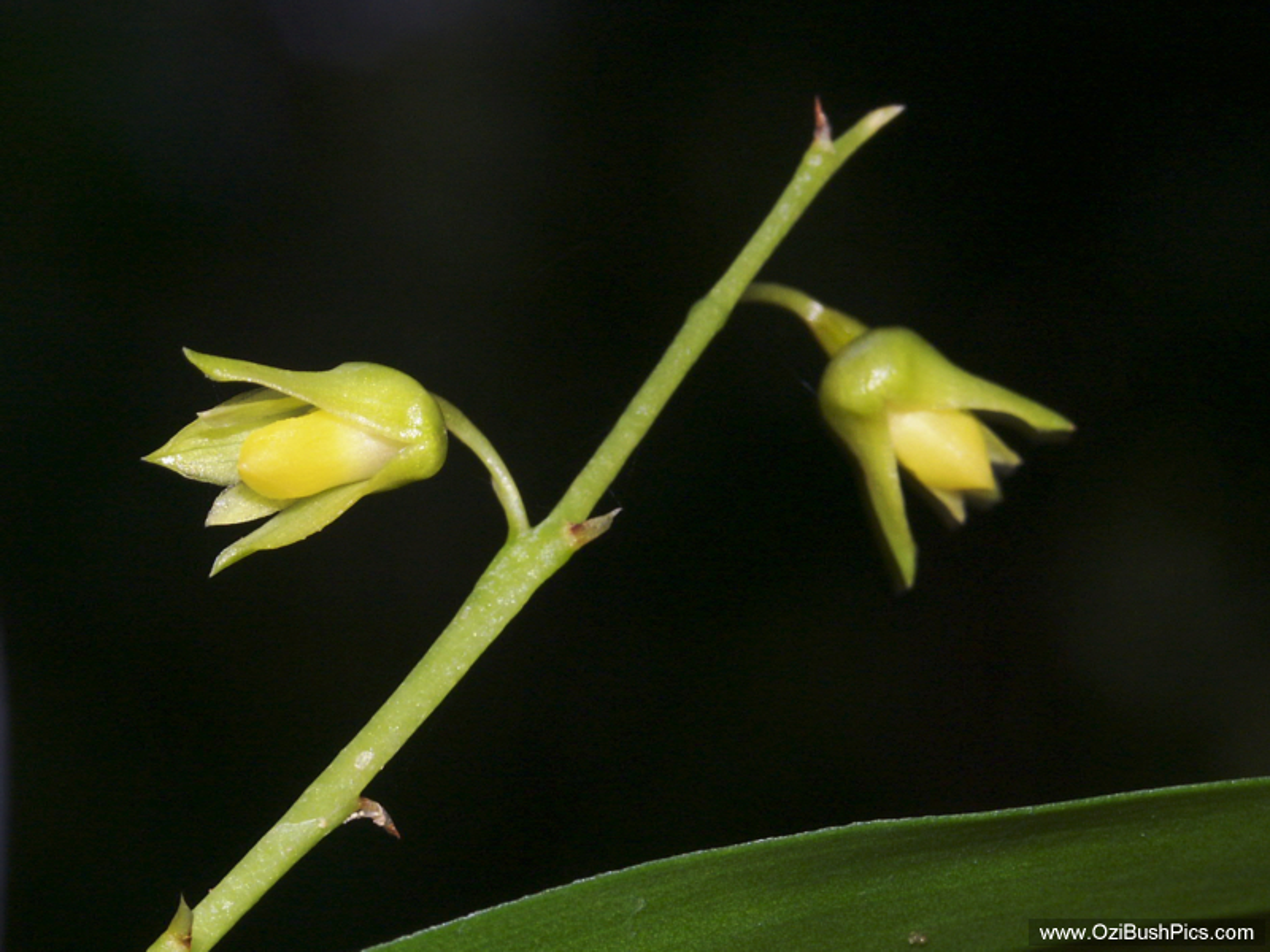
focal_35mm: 199
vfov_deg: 7.5
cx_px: 635
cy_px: 476
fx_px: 7301
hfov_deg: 9.9
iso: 100
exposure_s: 1/180
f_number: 8
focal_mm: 50.48
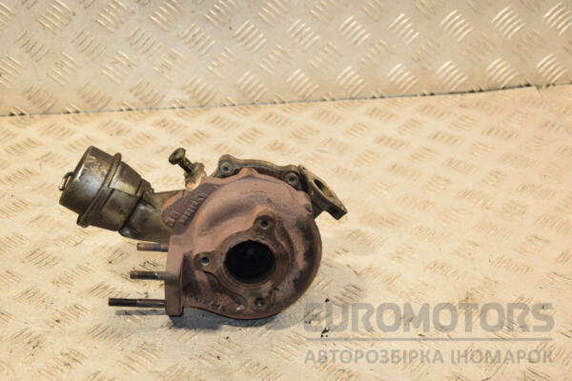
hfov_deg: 29.9
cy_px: 190
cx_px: 286
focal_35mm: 68
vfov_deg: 20.2
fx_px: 1072
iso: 800
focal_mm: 45
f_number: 5.6
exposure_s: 1/200
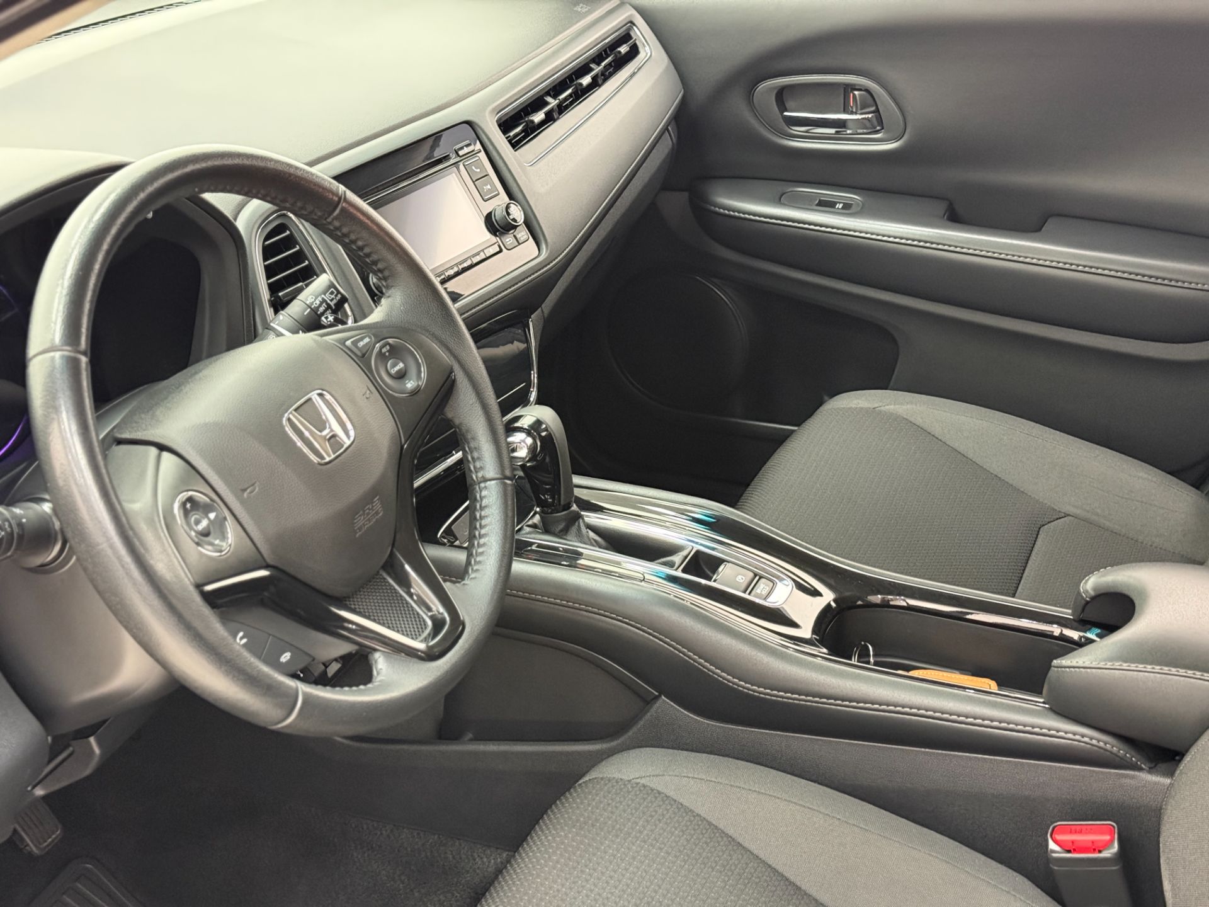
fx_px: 1676
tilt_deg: -26.7
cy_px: 454
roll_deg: +0.7
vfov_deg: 30.3
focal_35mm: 48
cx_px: 604
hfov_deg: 39.7
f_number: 1.78
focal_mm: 6.76
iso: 640
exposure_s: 1/20
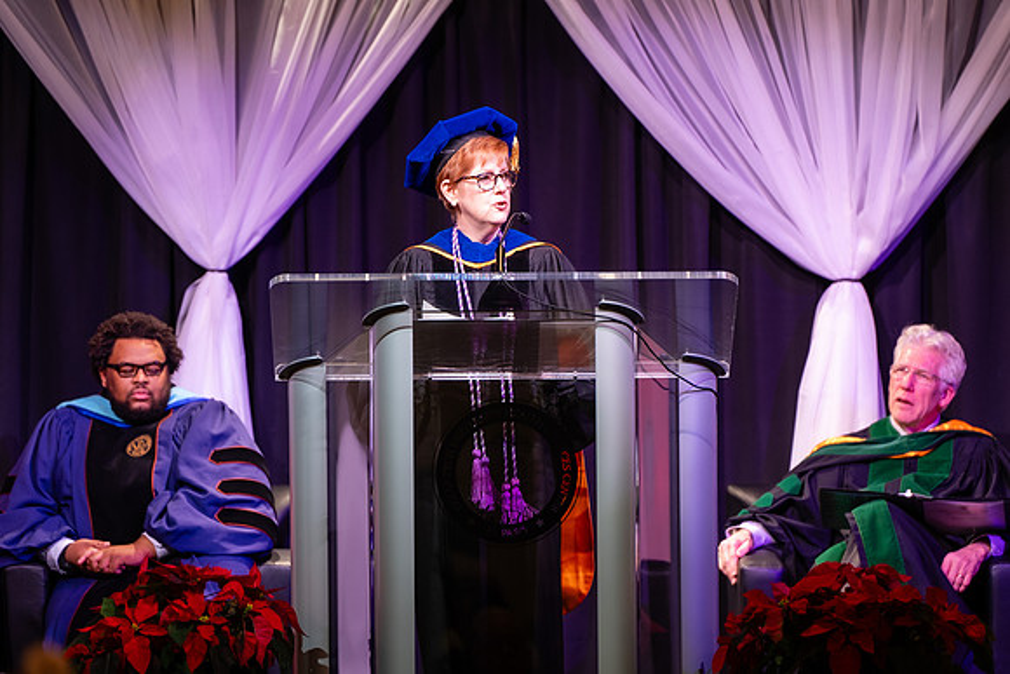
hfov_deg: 9.9
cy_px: 355
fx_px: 5860
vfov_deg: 6.6
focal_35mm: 209
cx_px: 485
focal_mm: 180
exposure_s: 1/160
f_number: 2.8
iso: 400
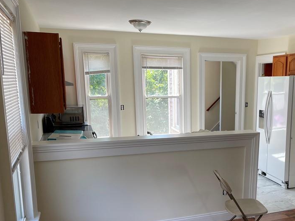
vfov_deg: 37.4
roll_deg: +0.3
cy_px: 142
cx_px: 194
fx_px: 324
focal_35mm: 38
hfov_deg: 48.3
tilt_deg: -10.8
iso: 40
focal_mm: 5.1
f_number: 1.6
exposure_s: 1/121
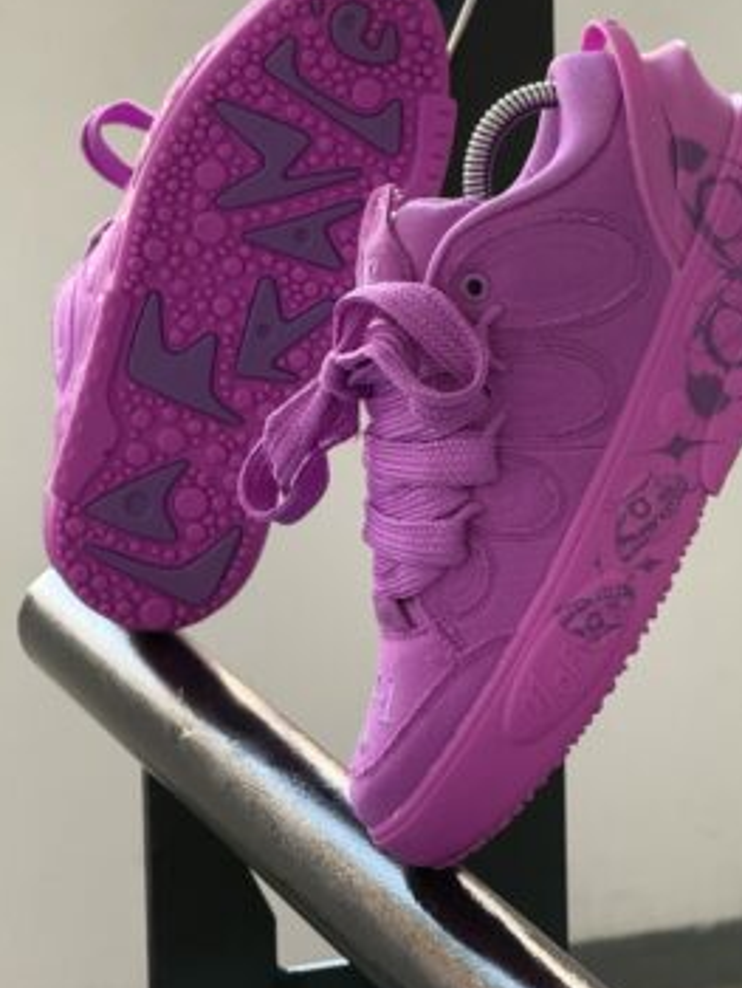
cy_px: 392
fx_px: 4225
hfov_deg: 10.0
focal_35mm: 148
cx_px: 451
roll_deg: +1.6
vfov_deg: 13.3
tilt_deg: -13.5
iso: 640
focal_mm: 15.66
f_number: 2.8
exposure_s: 1/60
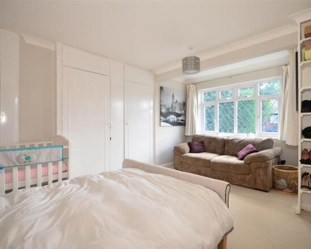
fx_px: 156
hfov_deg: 89.3
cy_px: 125
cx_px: 172
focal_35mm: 17
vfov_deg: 76.9
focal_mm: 10
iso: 200
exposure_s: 1/15
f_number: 6.3
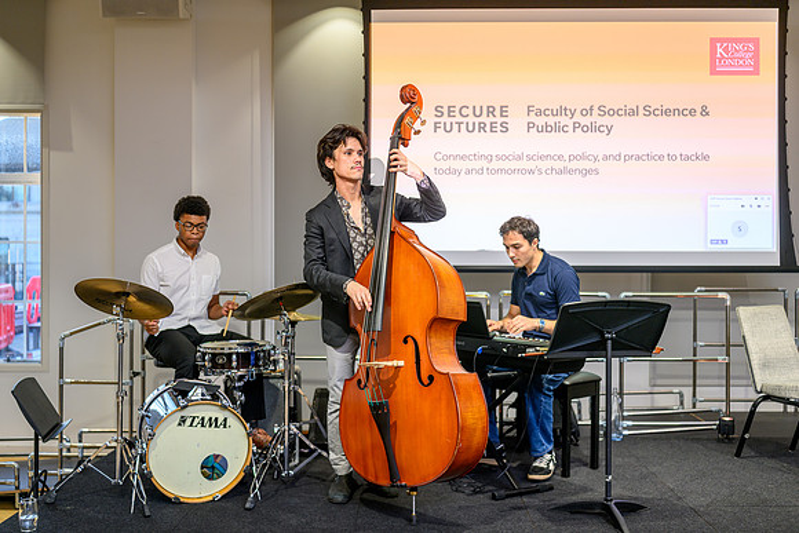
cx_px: 400
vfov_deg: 35.8
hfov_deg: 51.7
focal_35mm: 37
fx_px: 824
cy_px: 266
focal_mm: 37
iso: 400
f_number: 2
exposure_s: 1/200
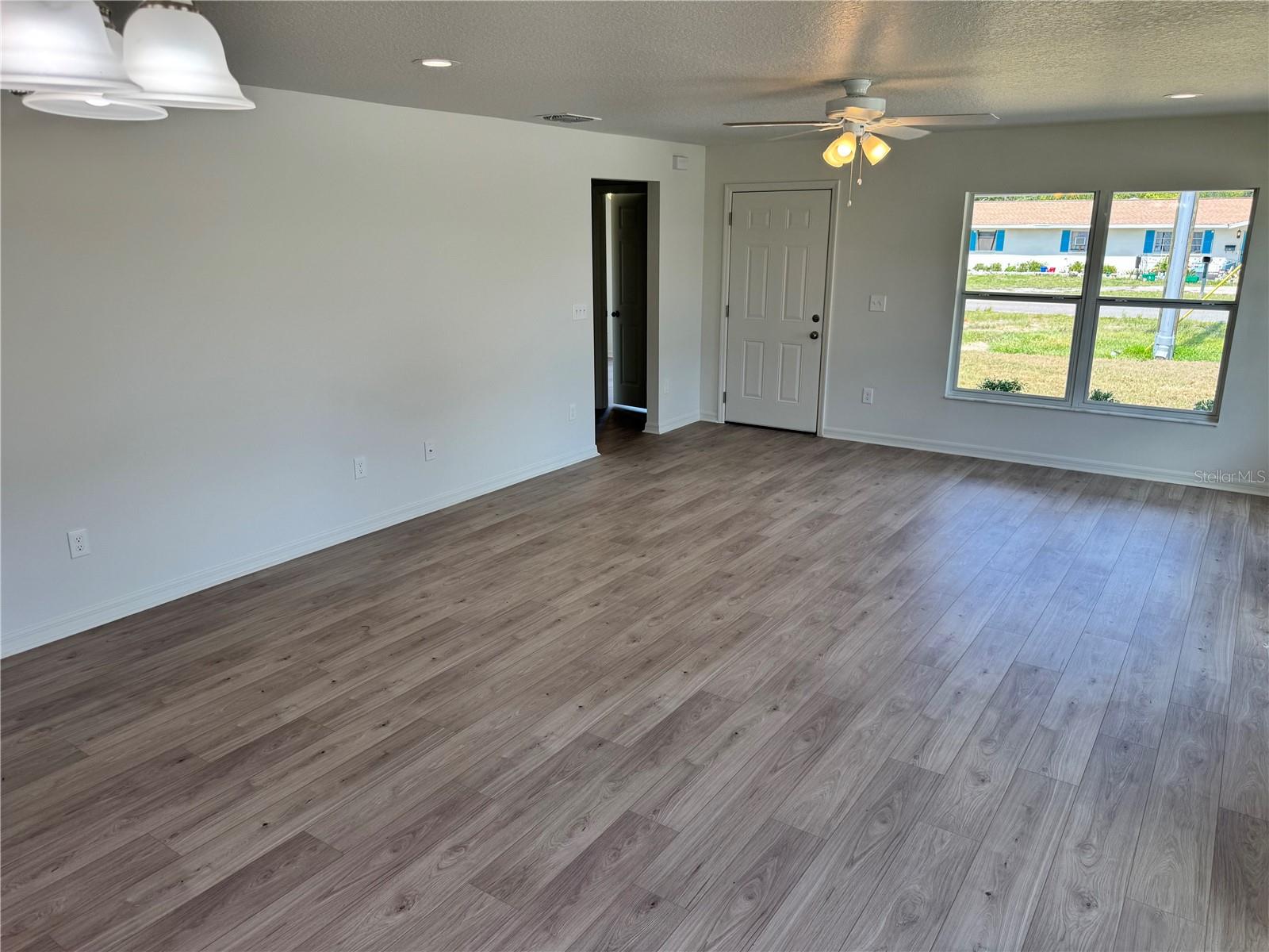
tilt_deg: -16.1
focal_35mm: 24
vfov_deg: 56.8
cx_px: 634
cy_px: 476
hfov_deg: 71.6
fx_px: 880
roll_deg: -0.2
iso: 80
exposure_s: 1/299
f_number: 1.78
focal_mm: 6.76
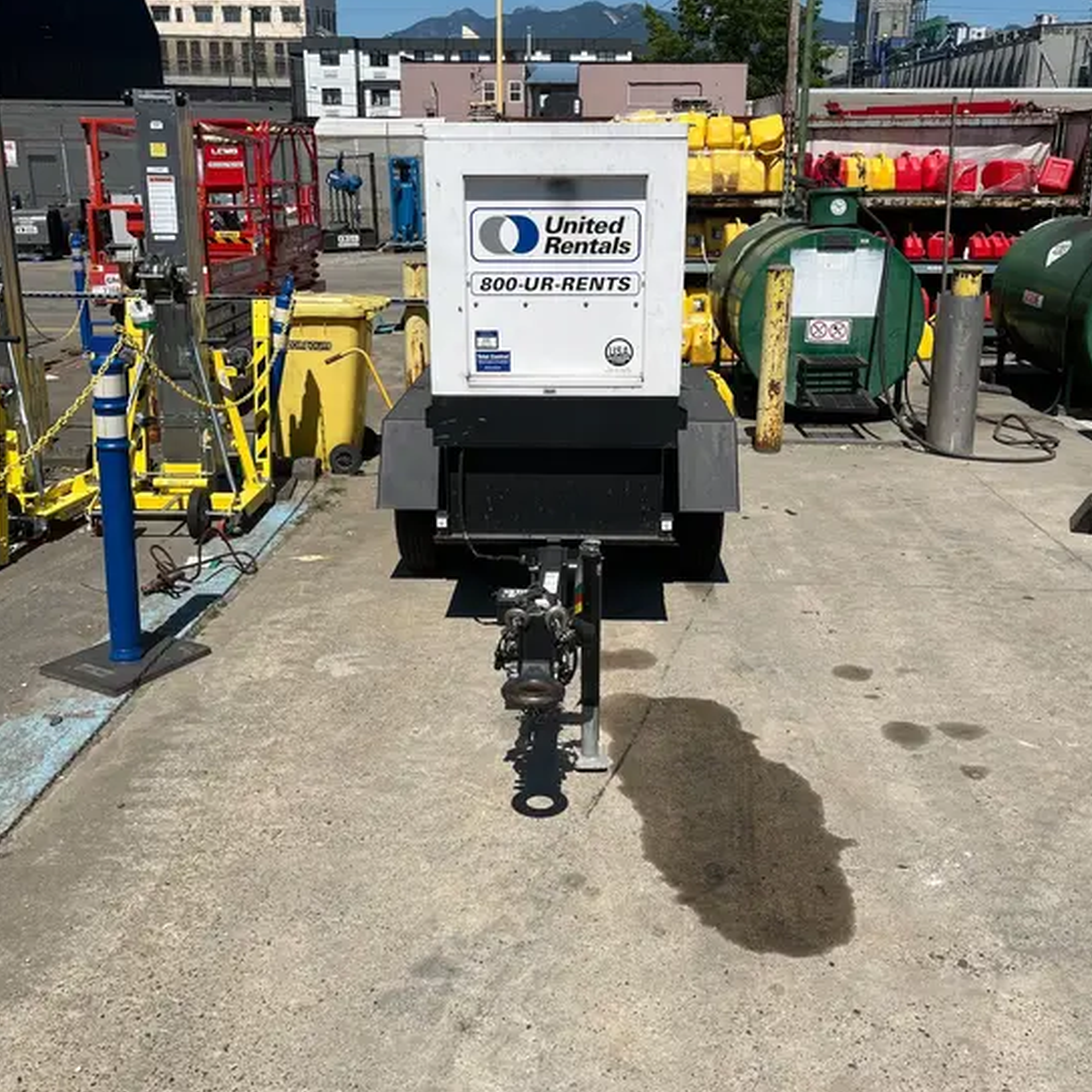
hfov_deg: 52.5
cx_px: 549
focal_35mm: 31
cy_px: 462
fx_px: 1106
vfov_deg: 52.3
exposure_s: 1/5848
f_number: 1.6
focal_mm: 5.1
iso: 50
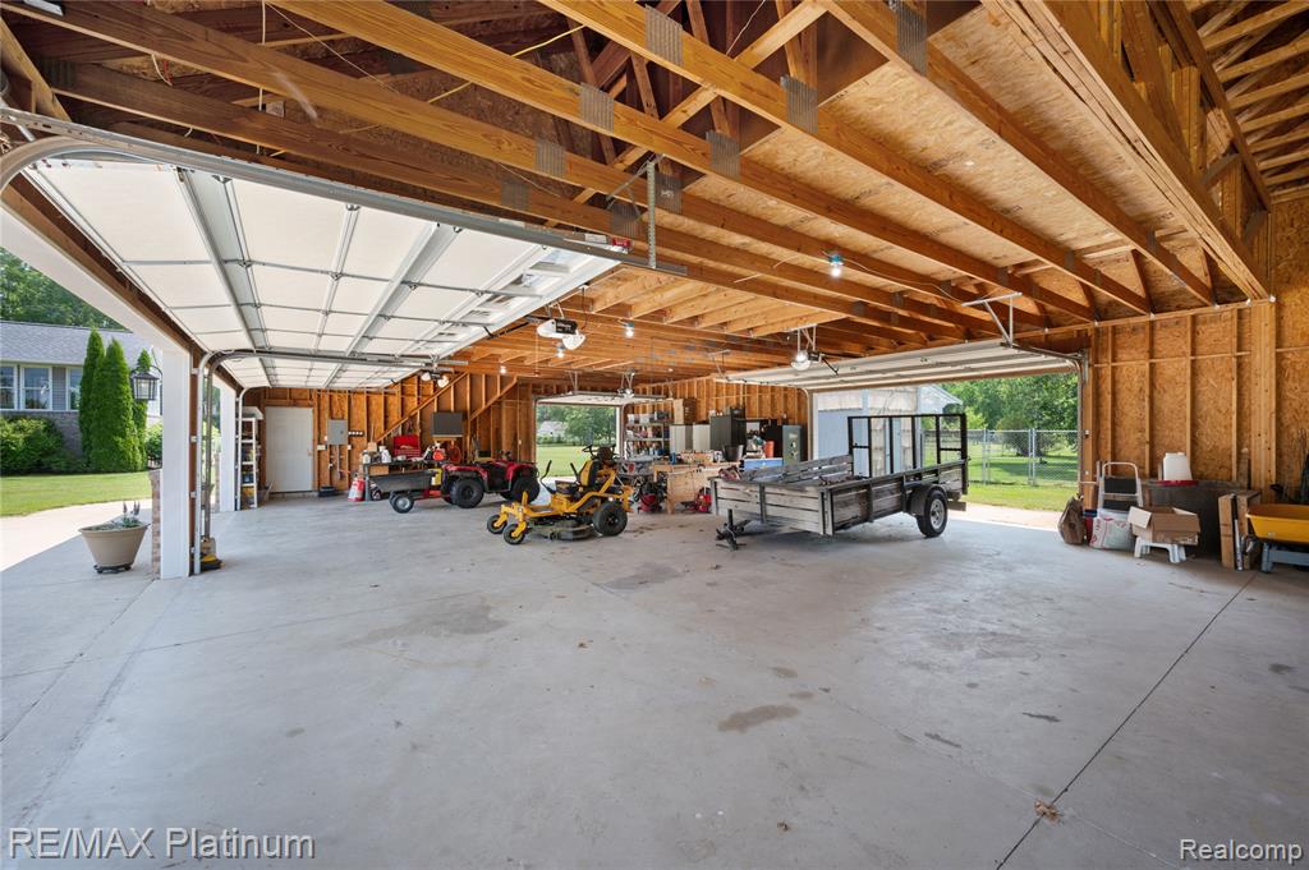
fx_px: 509
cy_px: 435
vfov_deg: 81.1
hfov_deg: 104.3
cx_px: 654
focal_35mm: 14
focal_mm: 14
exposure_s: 1/8
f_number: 11
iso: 100
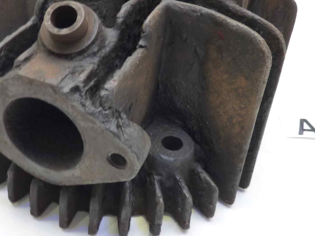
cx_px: 121
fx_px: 410
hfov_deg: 41.8
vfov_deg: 32.2
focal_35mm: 45
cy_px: 119
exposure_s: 1/8
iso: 125
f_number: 3.3
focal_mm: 4.1
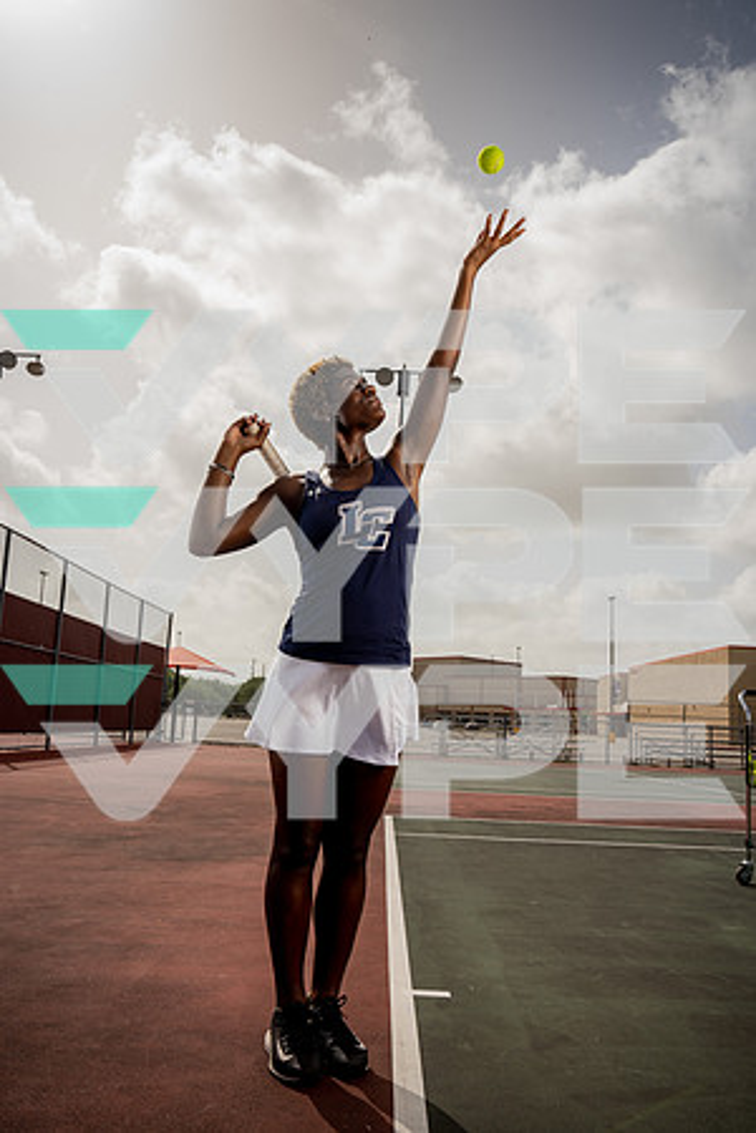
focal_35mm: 30
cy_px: 566
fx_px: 945
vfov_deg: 61.9
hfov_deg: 43.6
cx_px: 378
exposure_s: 1/250
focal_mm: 30
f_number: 9
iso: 50
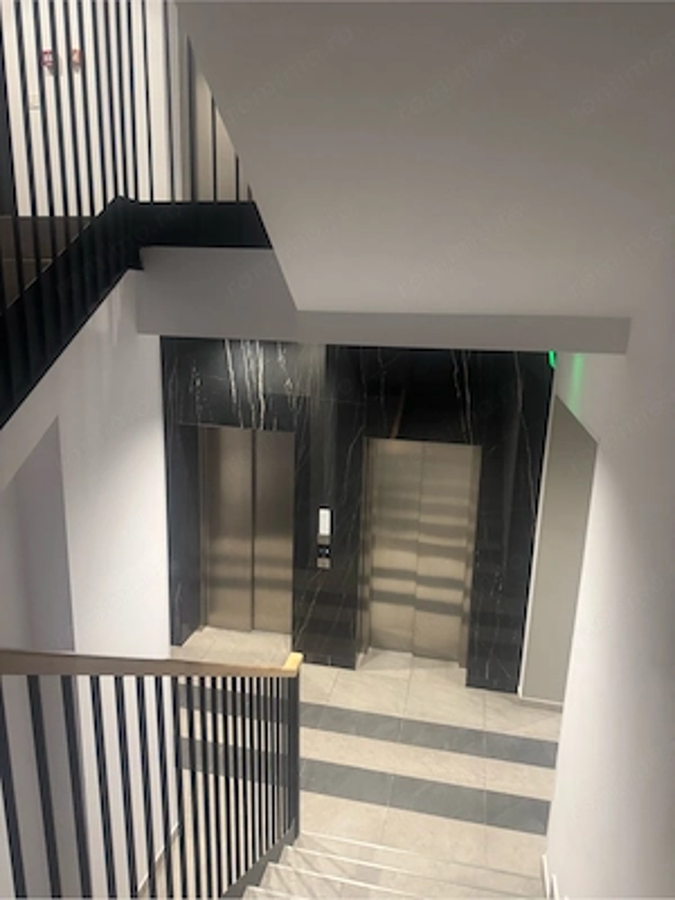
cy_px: 450
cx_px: 338
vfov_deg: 71.6
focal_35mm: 24
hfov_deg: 56.8
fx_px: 624
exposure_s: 1/50
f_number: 1.78
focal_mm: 6.76
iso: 500
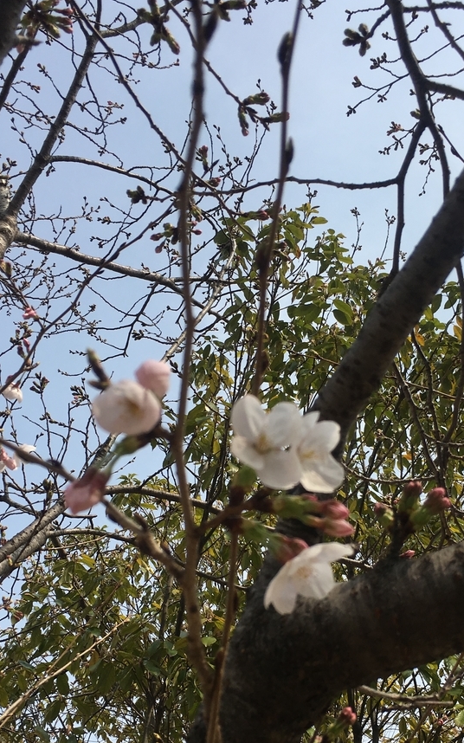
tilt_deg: +48.4
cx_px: 267
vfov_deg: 45.7
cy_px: 482
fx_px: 870
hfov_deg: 29.8
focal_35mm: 43
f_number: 2.2
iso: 25
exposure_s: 1/1832
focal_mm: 4.15
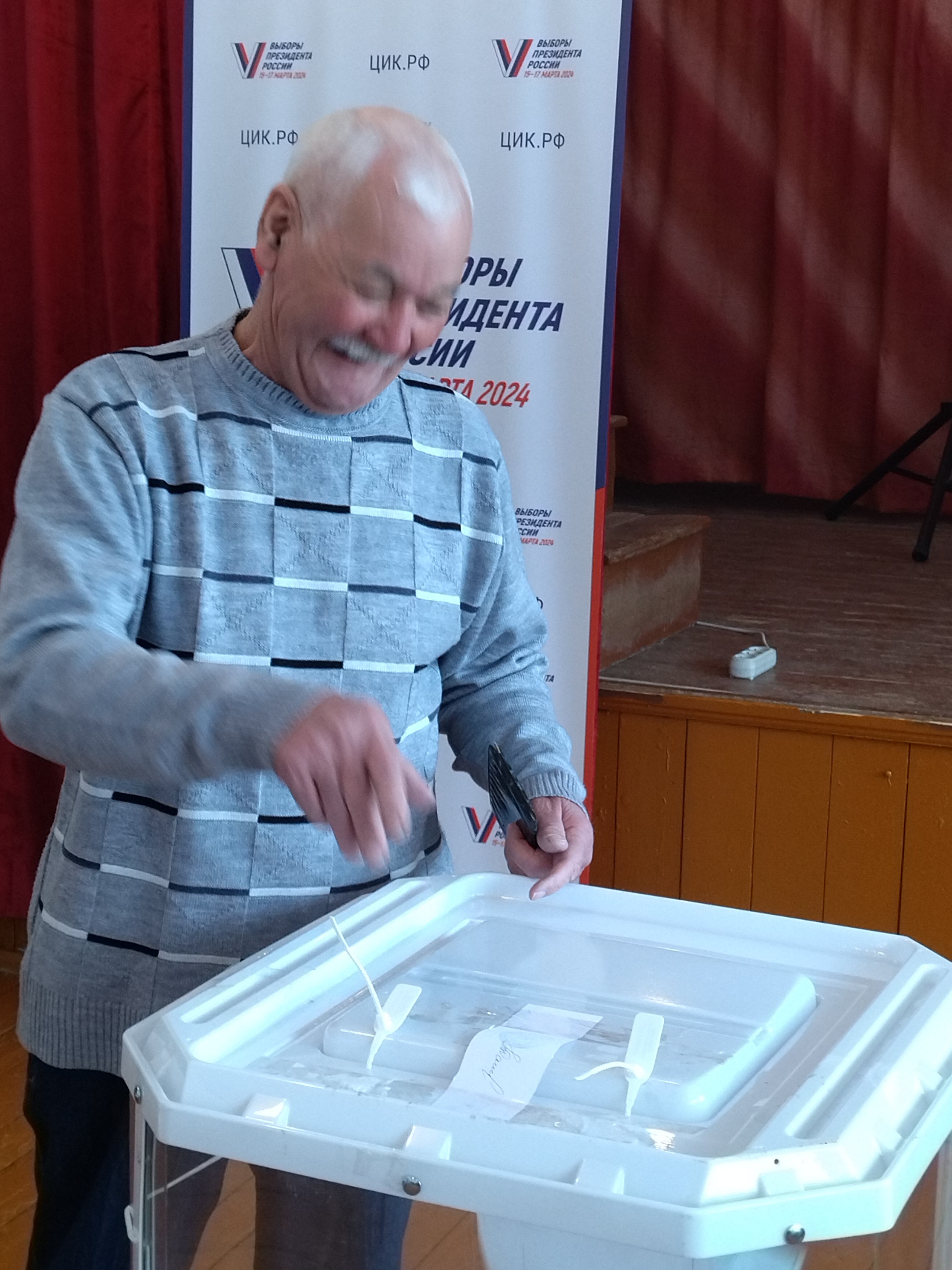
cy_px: 617
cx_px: 485
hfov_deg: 49.7
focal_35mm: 28
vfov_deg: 63.4
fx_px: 1027
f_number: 1.79
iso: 185
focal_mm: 4.74
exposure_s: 1/33
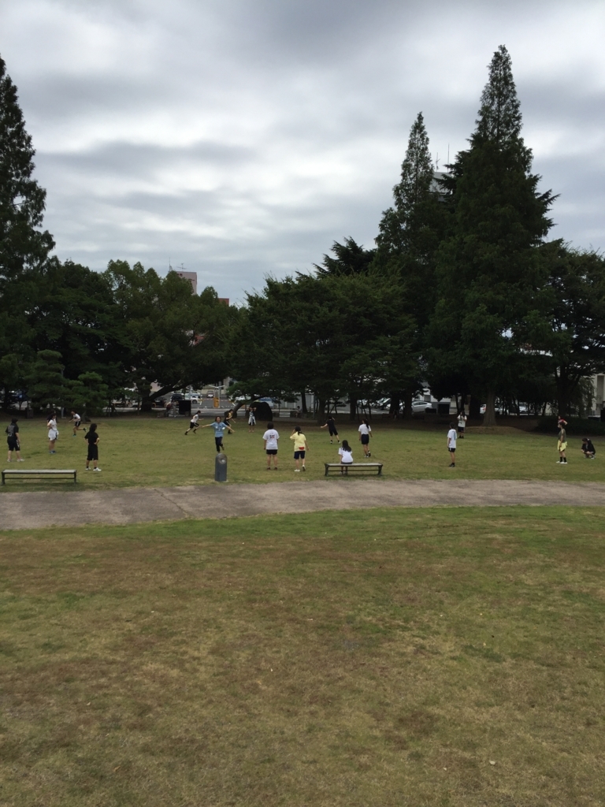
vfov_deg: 61.7
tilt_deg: +0.0
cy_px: 404
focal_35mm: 29
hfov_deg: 48.2
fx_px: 676
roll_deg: -1.8
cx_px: 302
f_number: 2.2
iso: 32
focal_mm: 4.15
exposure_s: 1/3300
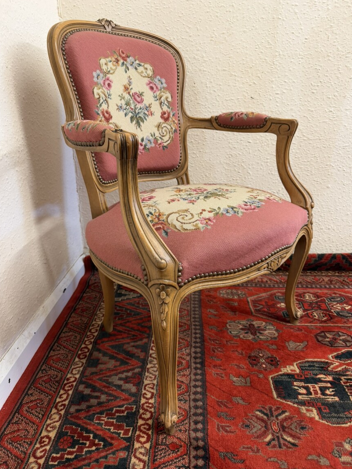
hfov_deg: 54.9
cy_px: 229
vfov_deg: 69.4
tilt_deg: -19.8
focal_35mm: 25
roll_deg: +0.8
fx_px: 339
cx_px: 171
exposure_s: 1/50
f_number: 1.78
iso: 160
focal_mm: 6.76
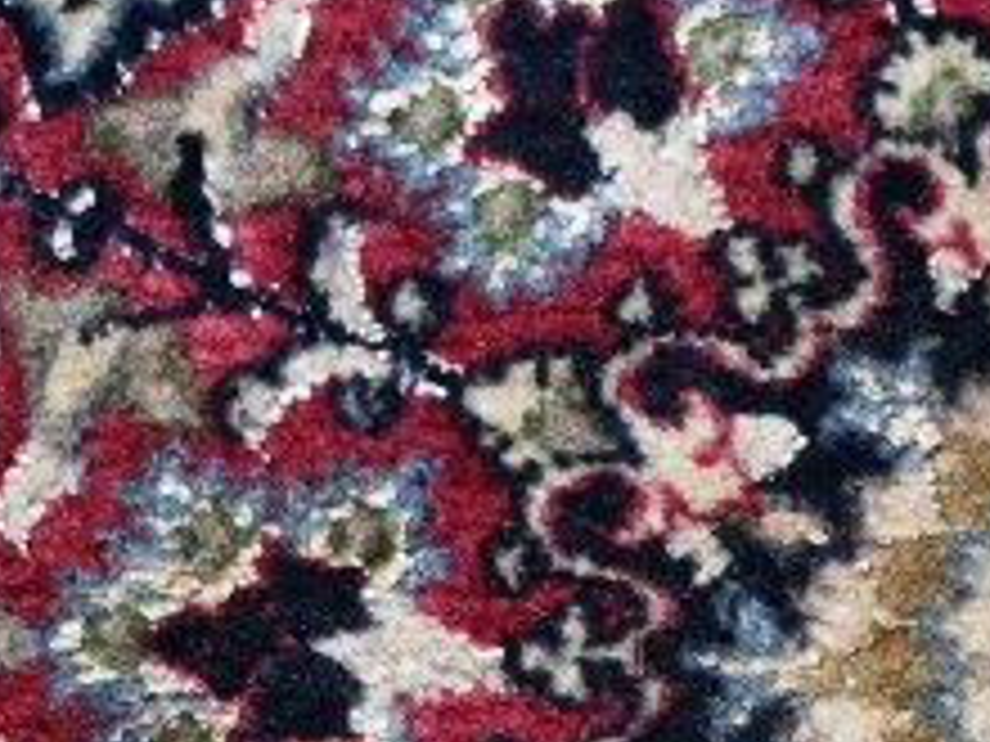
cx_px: 1197
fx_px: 11240
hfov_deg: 5.0
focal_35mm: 393
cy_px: 746
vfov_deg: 3.8
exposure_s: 1/125
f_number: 6.3
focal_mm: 50
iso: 400
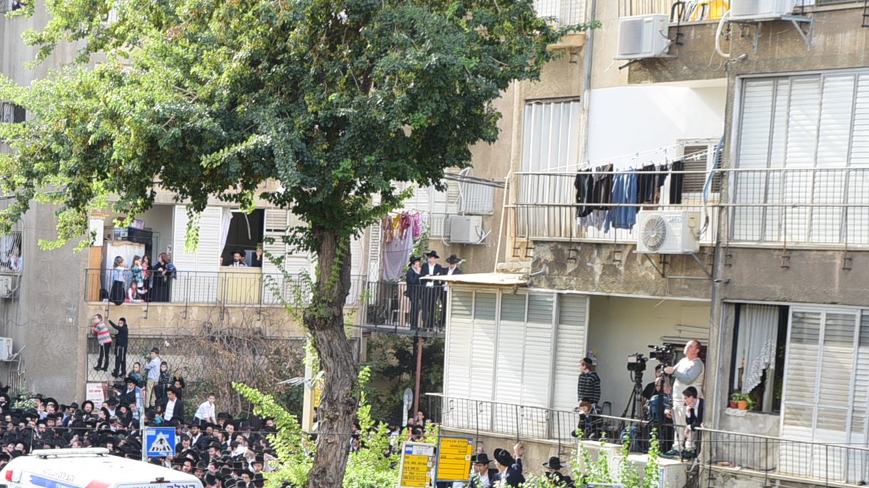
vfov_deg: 11.4
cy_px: 560
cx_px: 25
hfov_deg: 20.0
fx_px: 2396
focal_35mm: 104
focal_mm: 44
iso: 100
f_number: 4.5
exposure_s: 1/100
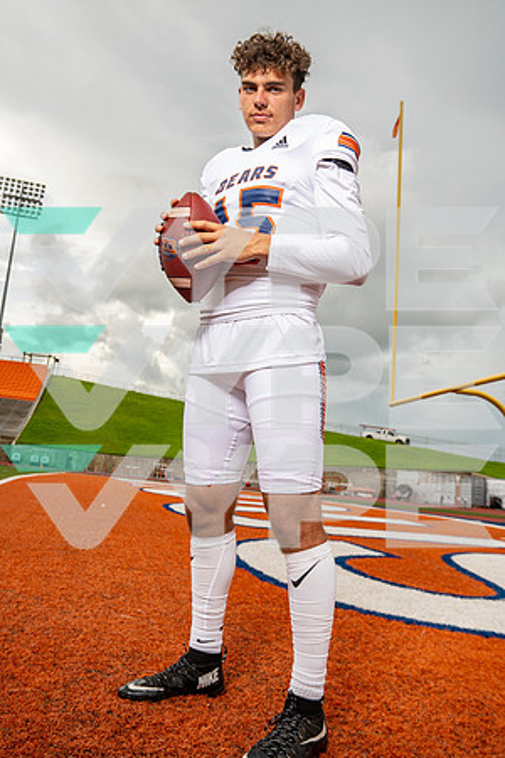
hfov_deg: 45.0
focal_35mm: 29
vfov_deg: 63.7
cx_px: 252
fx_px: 610
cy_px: 379
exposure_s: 1/250
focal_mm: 29
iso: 100
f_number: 5.6
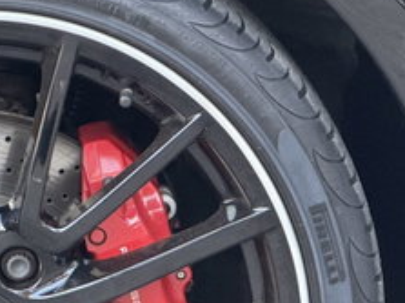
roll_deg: +0.0
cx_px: -11
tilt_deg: -12.4
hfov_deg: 5.7
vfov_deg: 4.3
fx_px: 4034
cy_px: 292
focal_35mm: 345
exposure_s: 1/56
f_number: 2.8
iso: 640
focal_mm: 16.89
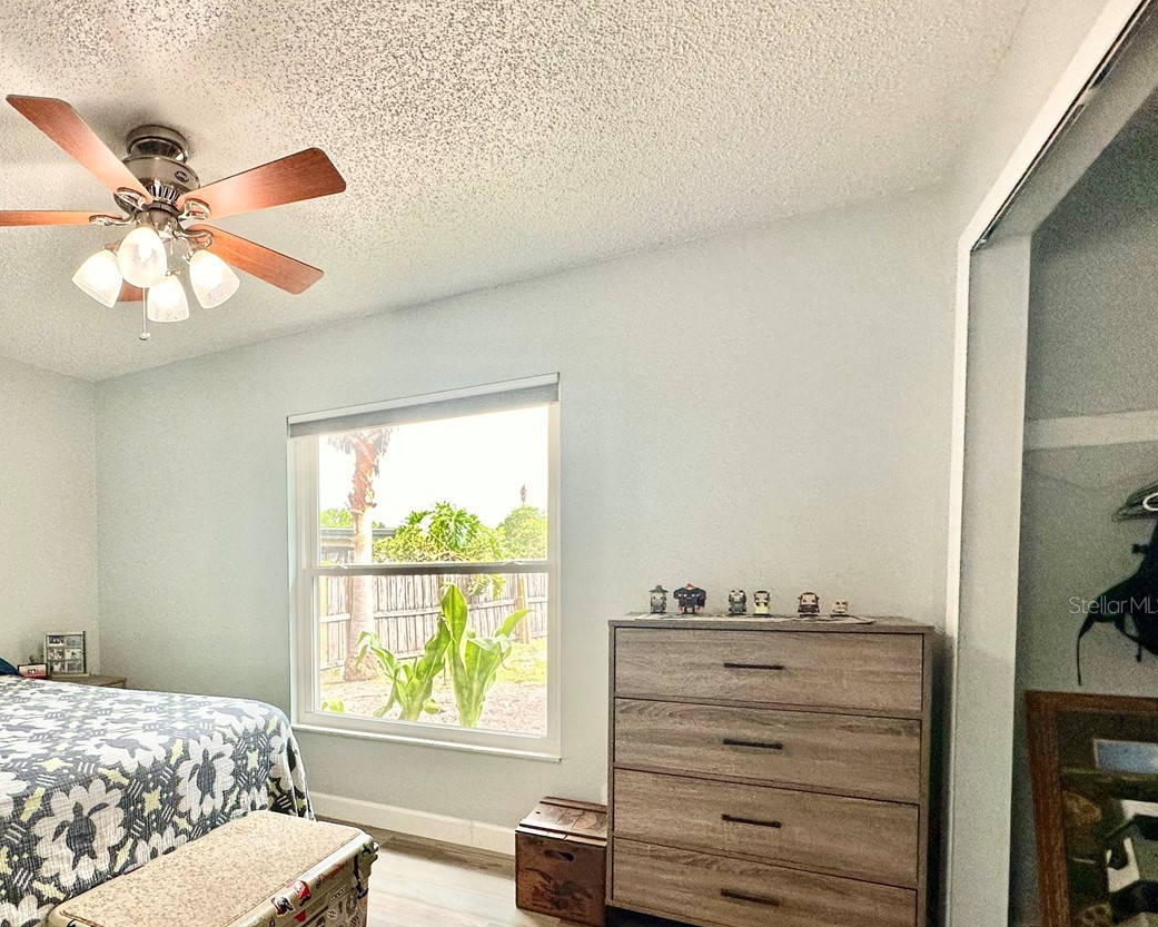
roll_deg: +0.7
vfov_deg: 64.1
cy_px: 604
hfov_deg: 72.0
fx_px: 720
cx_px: 284
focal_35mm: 21
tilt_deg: -1.8
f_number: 2.2
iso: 125
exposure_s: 1/120
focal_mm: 2.22
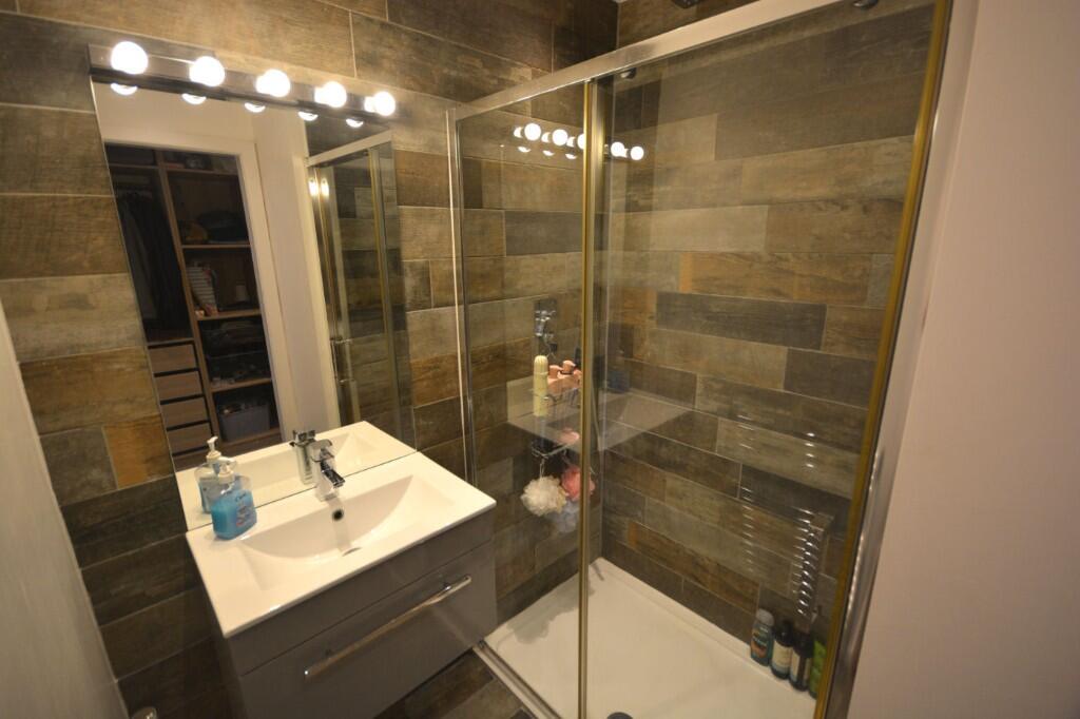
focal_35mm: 15
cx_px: 540
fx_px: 450
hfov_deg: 100.4
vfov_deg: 77.3
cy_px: 360
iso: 400
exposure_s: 1/60
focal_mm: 10
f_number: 4
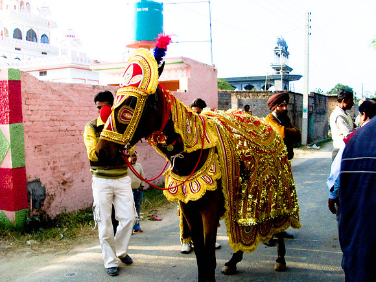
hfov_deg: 49.0
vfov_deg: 37.7
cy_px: 141
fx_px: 413
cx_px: 188
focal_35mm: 38
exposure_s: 1/90
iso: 80
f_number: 7.7
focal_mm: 6.3
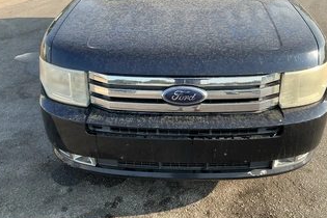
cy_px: 85
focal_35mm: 37
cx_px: 178
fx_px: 336
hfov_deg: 51.8
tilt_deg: -24.3
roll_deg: -0.2
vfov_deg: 35.8
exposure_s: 1/409
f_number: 1.8
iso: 25
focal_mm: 3
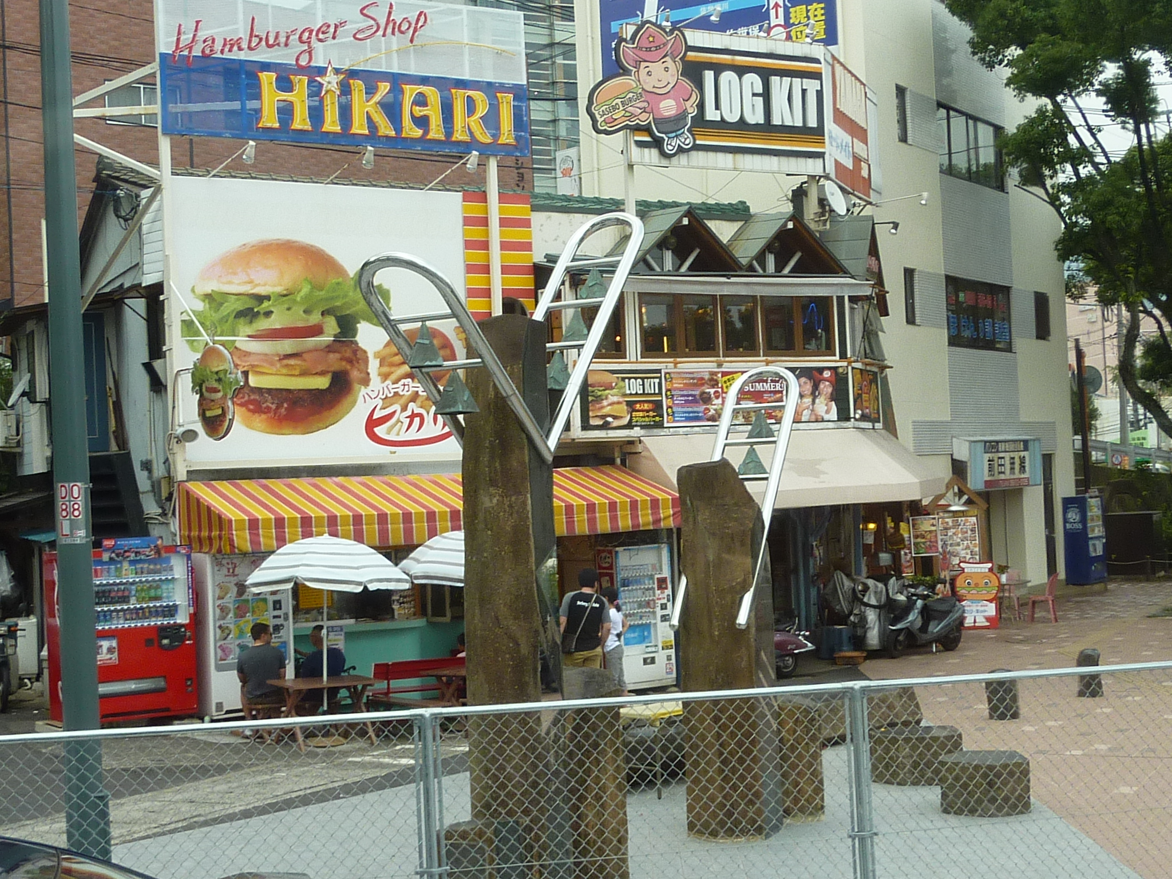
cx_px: 586
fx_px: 1862
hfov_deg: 34.9
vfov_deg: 26.6
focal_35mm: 55
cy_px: 440
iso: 80
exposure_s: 1/200
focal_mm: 5
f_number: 4
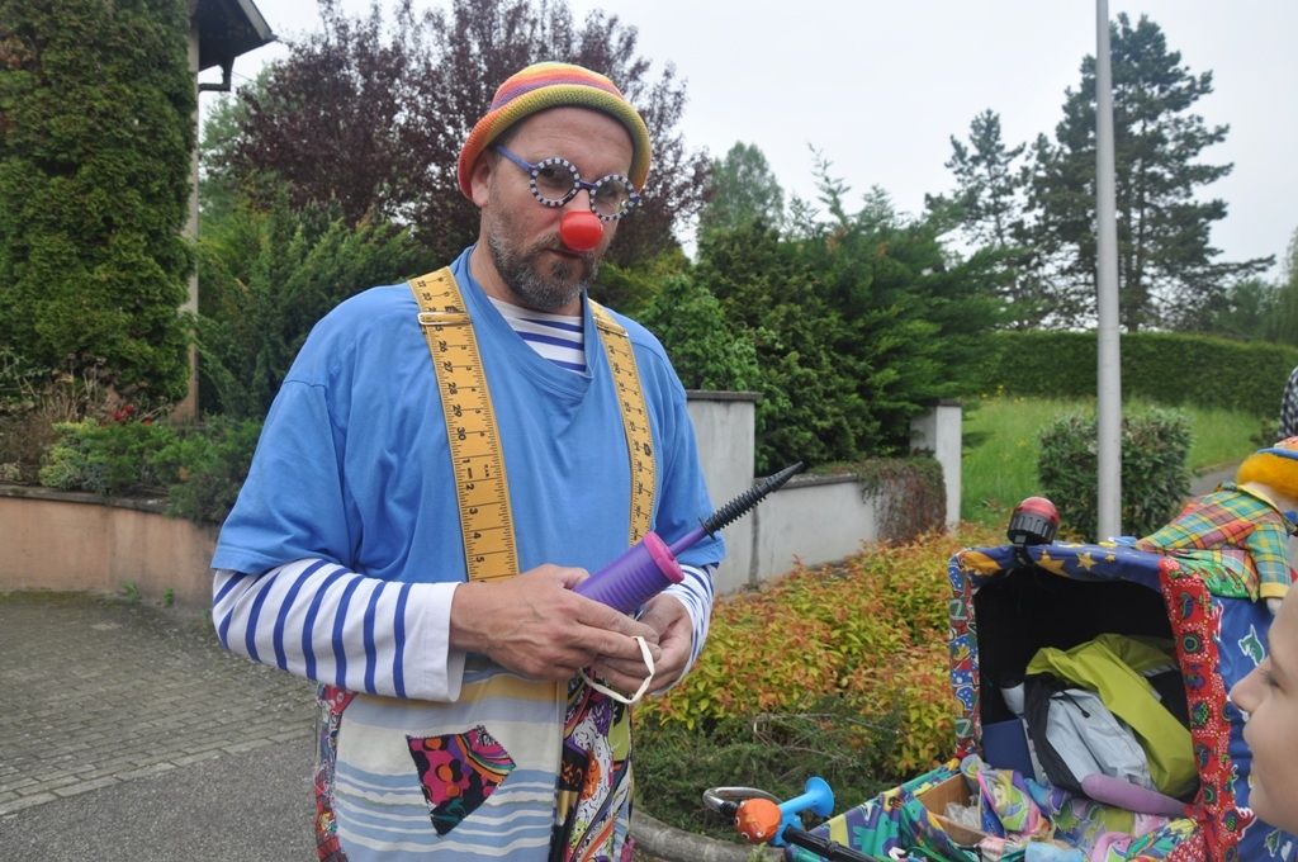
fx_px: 972
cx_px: 649
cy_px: 431
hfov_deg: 67.4
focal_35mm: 27
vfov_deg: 47.8
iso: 200
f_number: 8
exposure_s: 1/250
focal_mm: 18
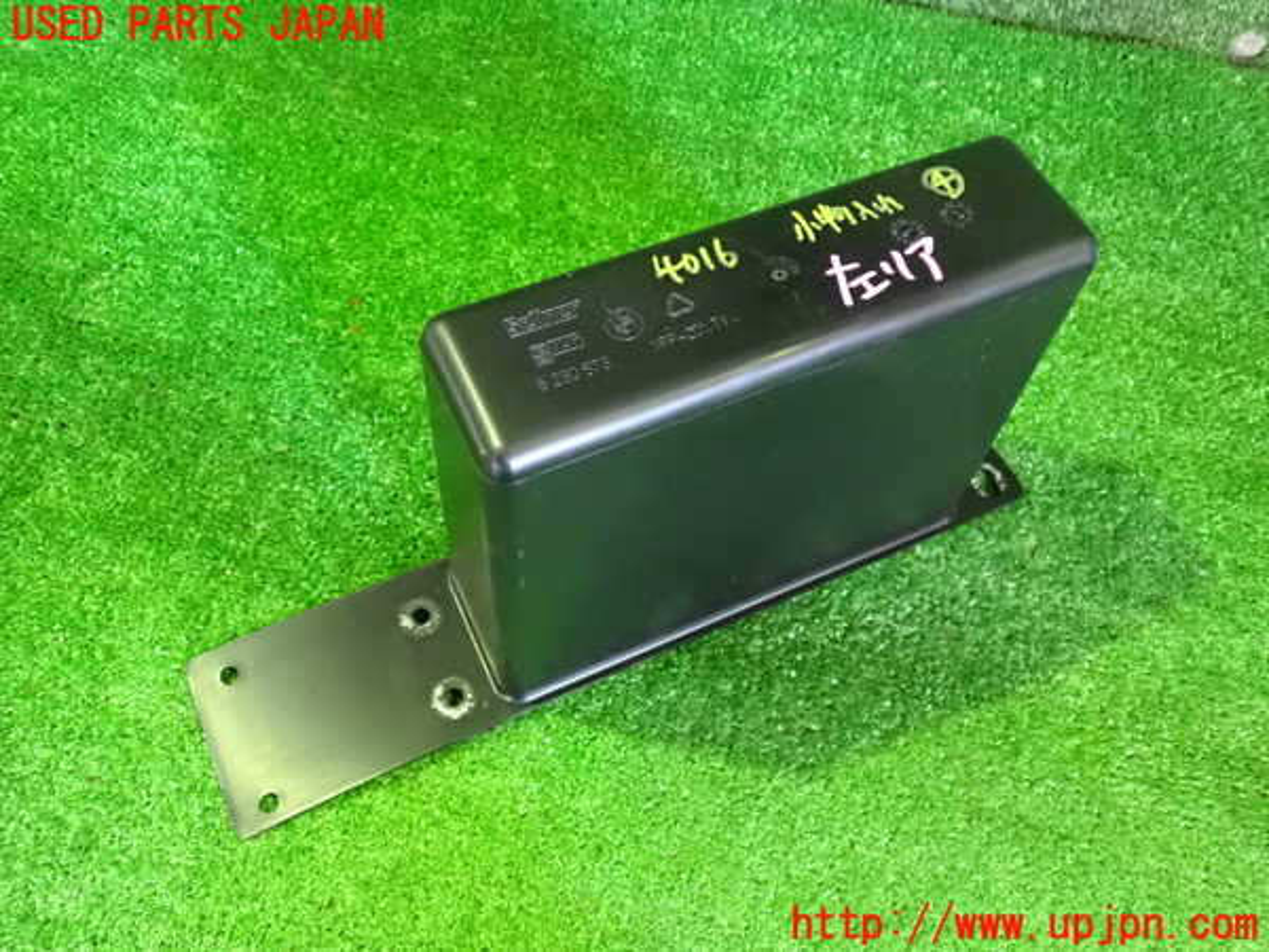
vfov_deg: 46.8
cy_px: 476
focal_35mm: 30
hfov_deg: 60.0
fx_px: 1100
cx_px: 634
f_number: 2.3
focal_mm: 5.4
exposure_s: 1/40
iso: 1600
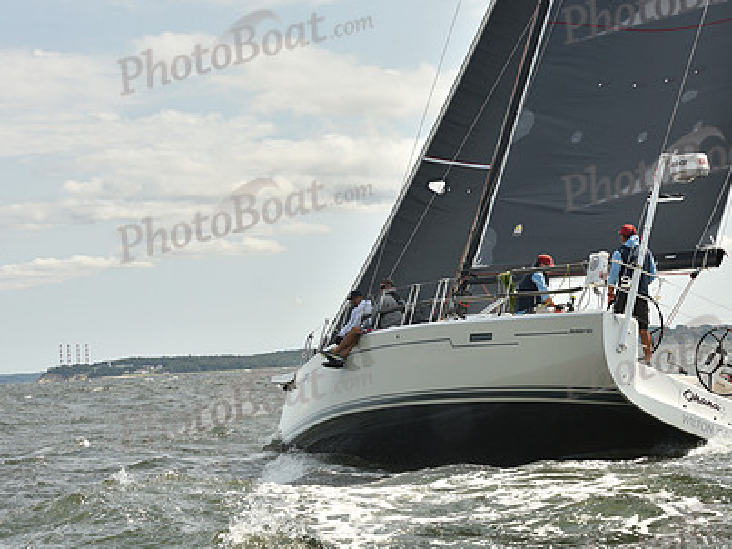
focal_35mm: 97
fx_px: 2051
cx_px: 469
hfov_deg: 20.2
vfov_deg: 15.2
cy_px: 284
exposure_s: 1/800
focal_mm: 70
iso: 250
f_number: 8
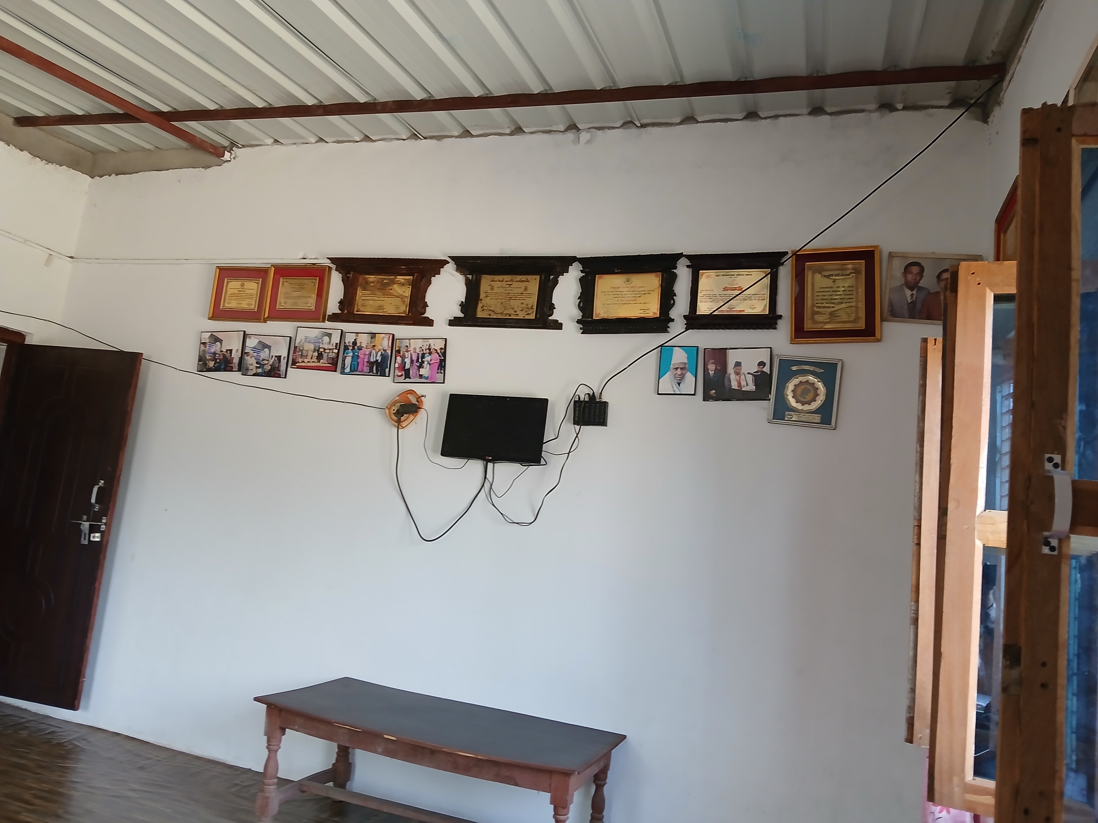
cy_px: 412
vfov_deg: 53.1
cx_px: 549
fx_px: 825
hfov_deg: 67.3
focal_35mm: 26
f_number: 1.8
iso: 200
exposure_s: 1/33.3
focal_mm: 3.98
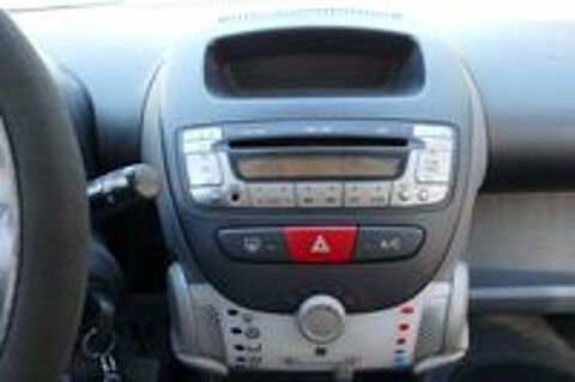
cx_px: 288
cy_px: 191
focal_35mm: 31
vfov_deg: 42.2
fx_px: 495
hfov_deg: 60.3
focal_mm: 11.35
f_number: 3
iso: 250
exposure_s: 1/80
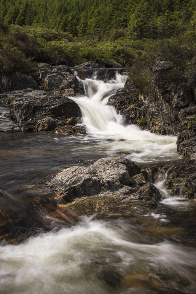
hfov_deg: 19.5
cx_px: 98
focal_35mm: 70
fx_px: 571
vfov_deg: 28.8
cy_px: 147
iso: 125
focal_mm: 70
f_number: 16
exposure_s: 1/4
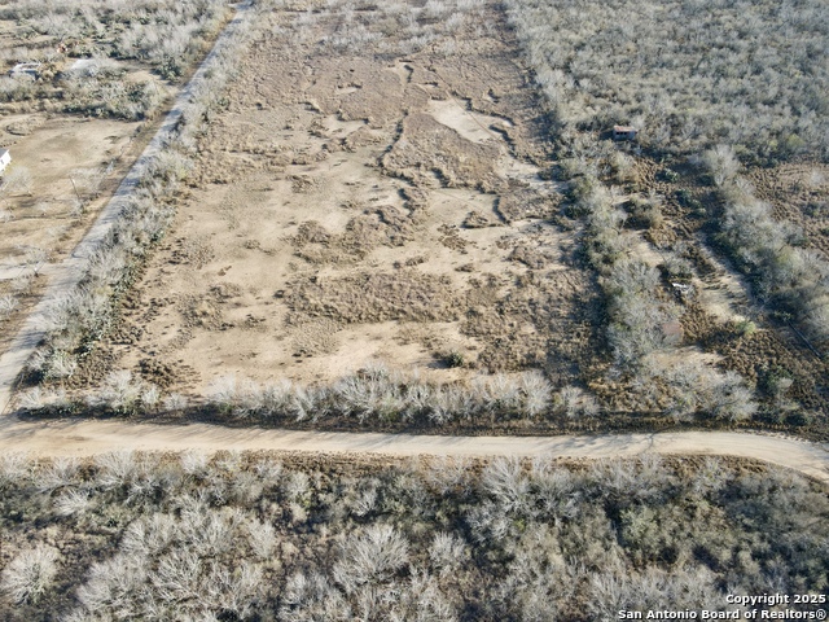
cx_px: 414
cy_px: 311
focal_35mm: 24
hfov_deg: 71.6
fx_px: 575
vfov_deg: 56.8
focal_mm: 4.5
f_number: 2.8
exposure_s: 1/160
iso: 110
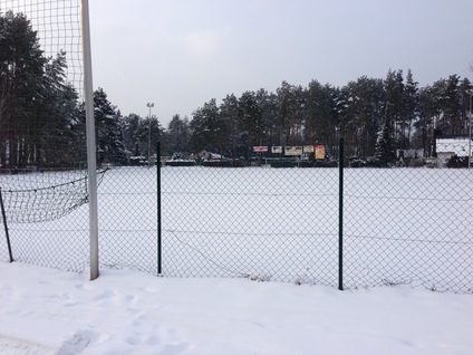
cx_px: 236
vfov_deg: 42.9
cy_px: 178
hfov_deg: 55.4
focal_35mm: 33
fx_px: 451
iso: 50
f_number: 2.4
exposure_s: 1/1106
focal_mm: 4.13
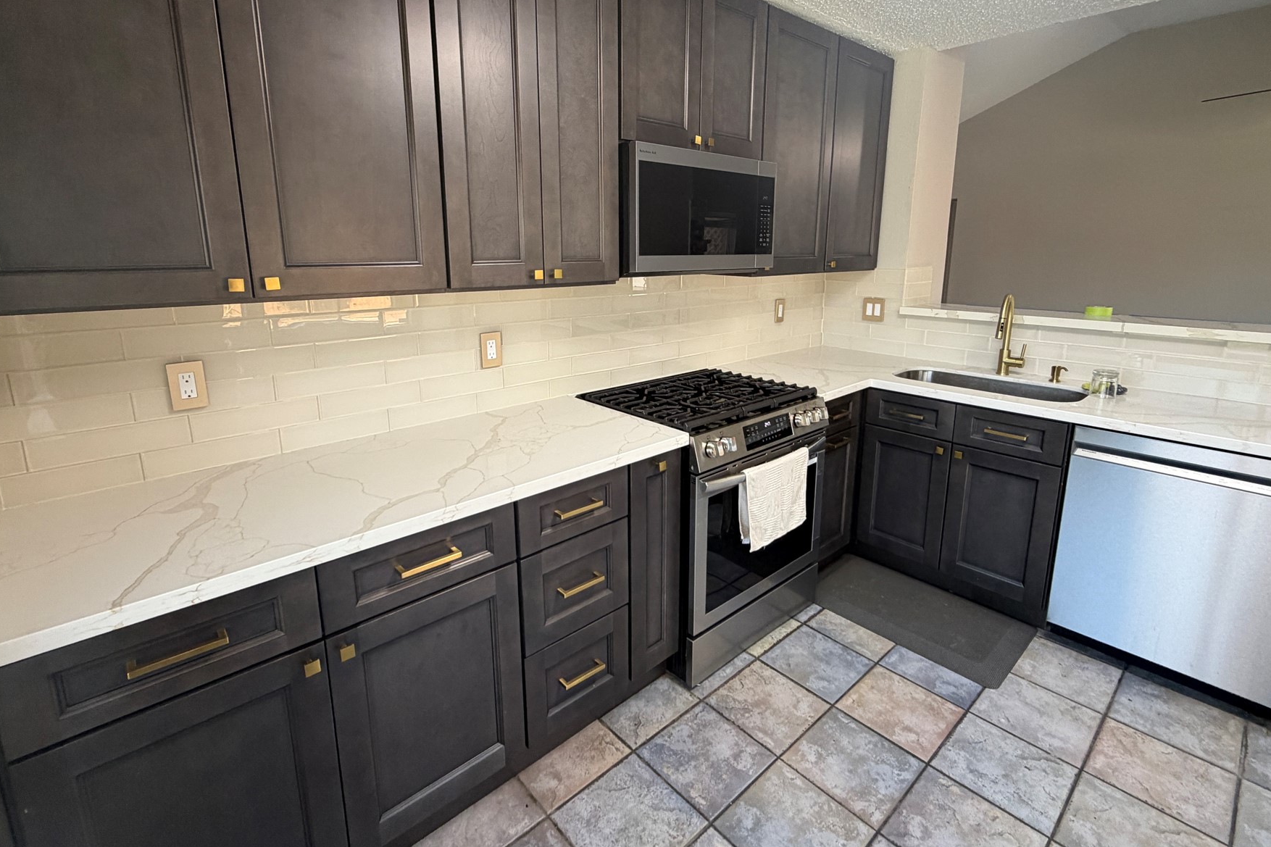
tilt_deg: -11.1
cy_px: 368
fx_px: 600
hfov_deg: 93.3
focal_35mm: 17
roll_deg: +0.2
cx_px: 641
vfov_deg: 70.1
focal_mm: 2.22
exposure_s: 1/60
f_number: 2.2
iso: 200
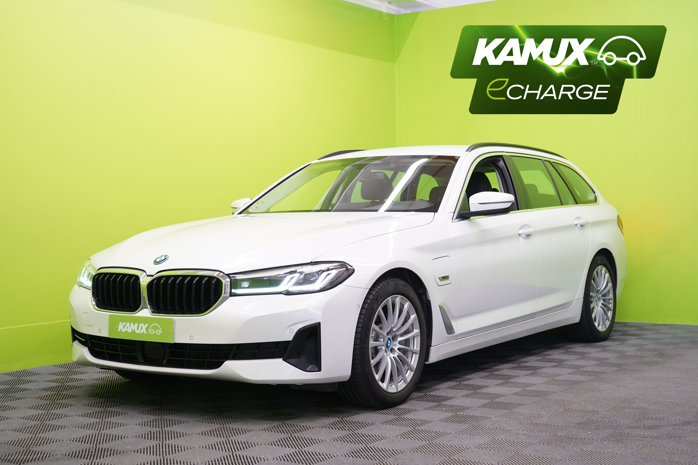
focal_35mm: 50
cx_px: 349
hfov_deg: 39.6
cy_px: 232
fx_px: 969
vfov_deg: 27.0
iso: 400
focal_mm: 50
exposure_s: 1/30
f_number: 5
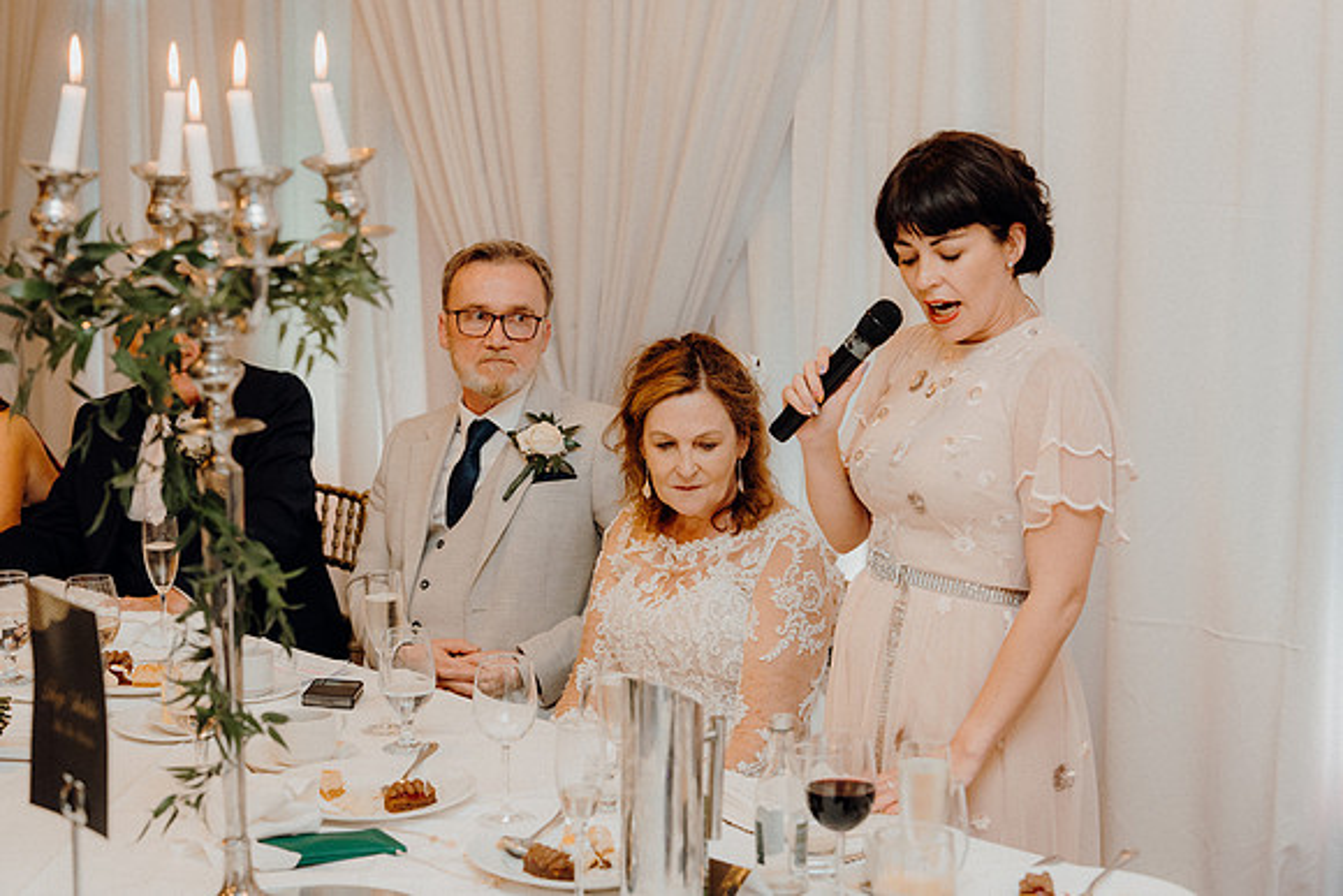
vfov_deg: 19.5
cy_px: 448
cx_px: 672
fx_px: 2612
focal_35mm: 70
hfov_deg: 28.8
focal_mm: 70
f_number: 3.5
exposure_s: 1/200
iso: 2500
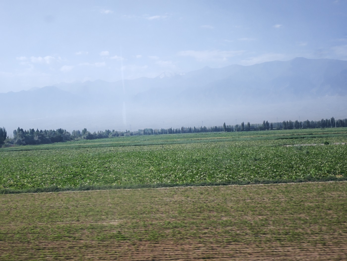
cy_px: 130
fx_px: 541
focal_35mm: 54
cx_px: 174
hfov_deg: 35.5
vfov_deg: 27.0
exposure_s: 1/290
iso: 50
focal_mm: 5.52
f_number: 1.95
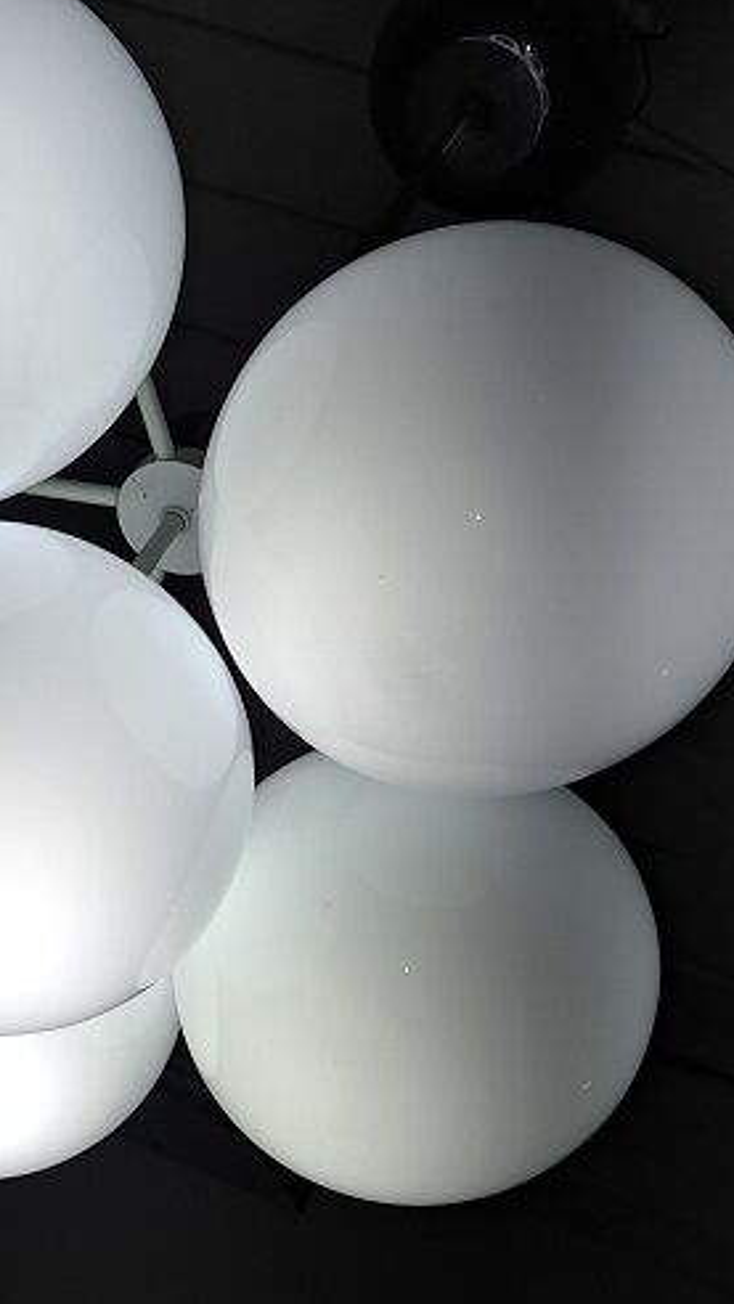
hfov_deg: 19.8
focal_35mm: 59
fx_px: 2040
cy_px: 861
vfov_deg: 35.1
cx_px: -3
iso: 32
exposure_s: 1/261
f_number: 2
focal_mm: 4.6
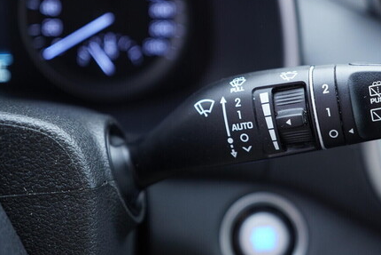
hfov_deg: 42.4
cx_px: 241
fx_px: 487
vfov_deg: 29.2
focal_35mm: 46
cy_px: 107
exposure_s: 1/40
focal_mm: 24
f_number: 2.8
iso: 400
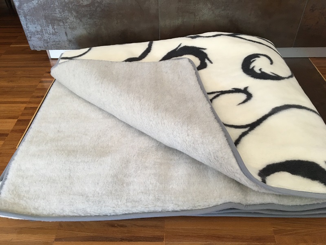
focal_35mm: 29
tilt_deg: -42.9
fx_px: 273
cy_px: 122
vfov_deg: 48.2
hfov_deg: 61.7
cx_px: 163
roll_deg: +4.1
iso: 50
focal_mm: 4.15
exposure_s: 1/33
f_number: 2.2
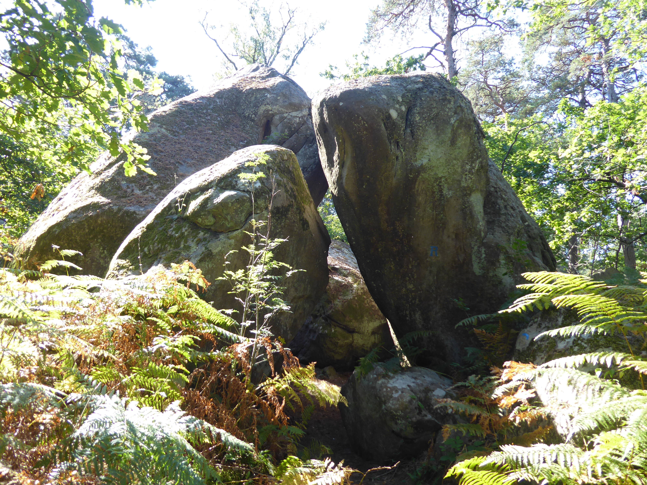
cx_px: 324
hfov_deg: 69.4
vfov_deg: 54.9
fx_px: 467
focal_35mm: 25
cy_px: 242
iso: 80
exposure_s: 1/80
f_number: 3.3
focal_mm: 4.3
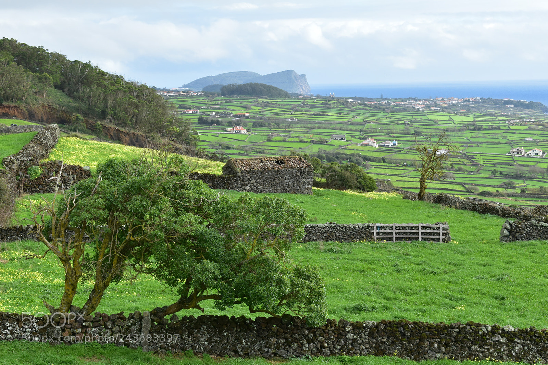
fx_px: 1255
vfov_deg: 16.5
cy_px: 182
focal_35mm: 82
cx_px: 274
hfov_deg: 24.6
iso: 400
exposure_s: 1/320
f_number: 10
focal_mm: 55
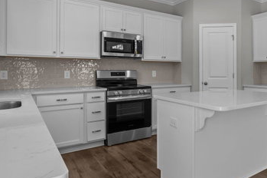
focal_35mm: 29
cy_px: 66
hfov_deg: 61.3
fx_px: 215
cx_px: 189
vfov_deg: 44.5
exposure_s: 1/13
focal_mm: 14
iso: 250
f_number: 8
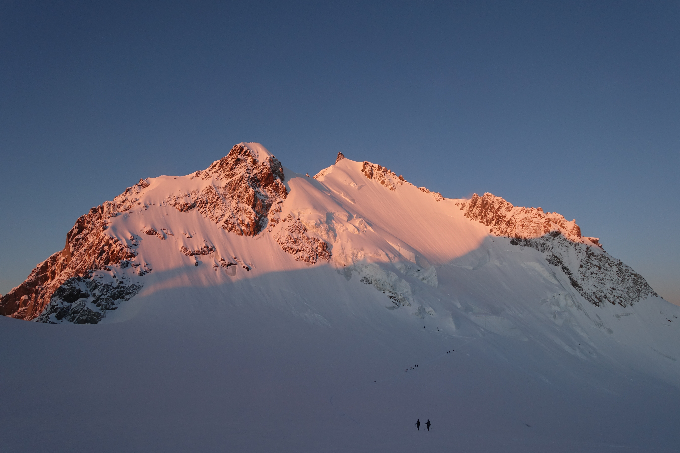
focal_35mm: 24
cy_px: 226
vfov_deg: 53.1
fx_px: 453
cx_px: 340
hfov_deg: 73.7
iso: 250
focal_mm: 8.8
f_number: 4
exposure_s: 1/250
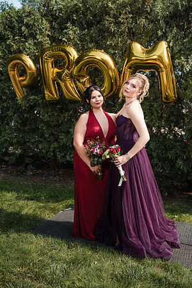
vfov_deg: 54.4
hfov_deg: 37.9
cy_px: 144
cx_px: 96
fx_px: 280
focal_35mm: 35
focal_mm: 35
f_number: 5
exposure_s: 1/250
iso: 200
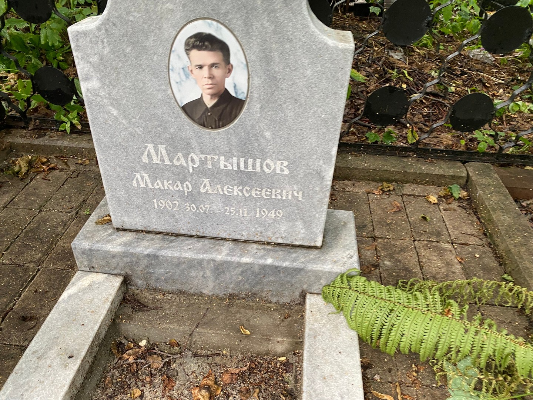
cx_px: 266
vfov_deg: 53.1
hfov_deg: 67.3
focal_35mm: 26
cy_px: 200
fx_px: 400
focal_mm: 4.25
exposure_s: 1/60
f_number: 1.8
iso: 200
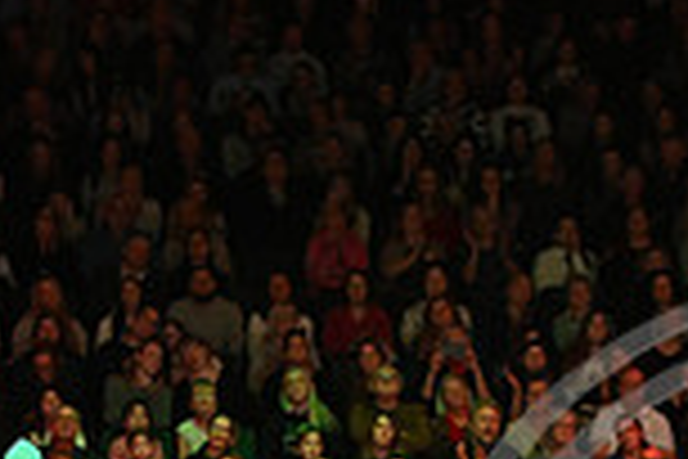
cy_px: 668
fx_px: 6153
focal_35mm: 322
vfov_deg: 4.2
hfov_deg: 6.4
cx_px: 814
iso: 6400
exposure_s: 1/500
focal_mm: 85
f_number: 5.6
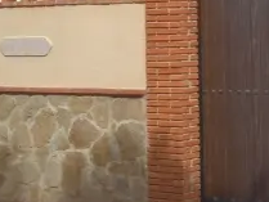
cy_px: -93
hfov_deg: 13.8
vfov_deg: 10.4
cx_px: 341
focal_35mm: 138
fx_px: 1073
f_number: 4
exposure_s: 1/640
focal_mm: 4.8
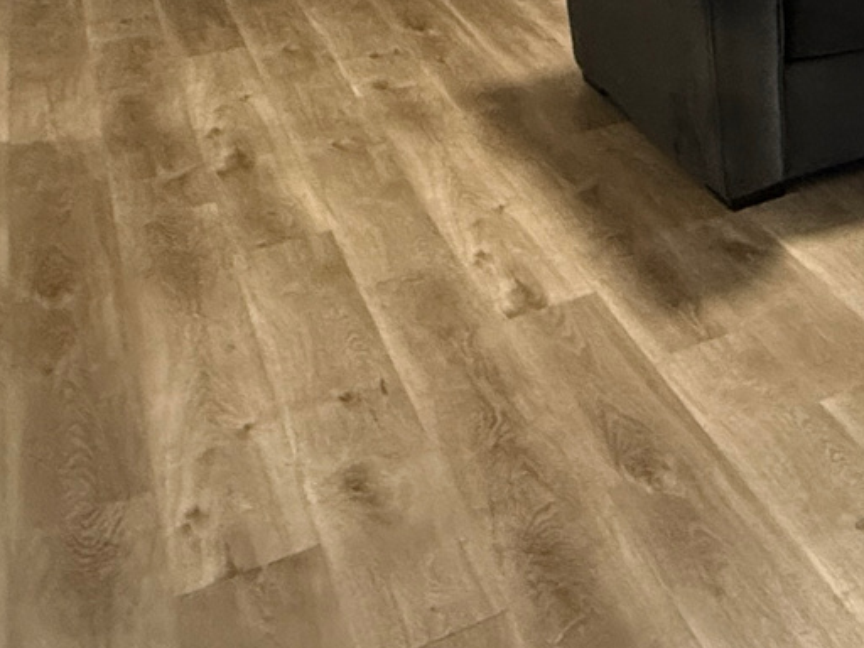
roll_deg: +0.2
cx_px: 952
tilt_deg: -10.9
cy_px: -177
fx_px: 1398
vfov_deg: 23.3
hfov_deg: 30.7
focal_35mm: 56
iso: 640
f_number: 2.2
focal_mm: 2.22
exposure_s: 1/60
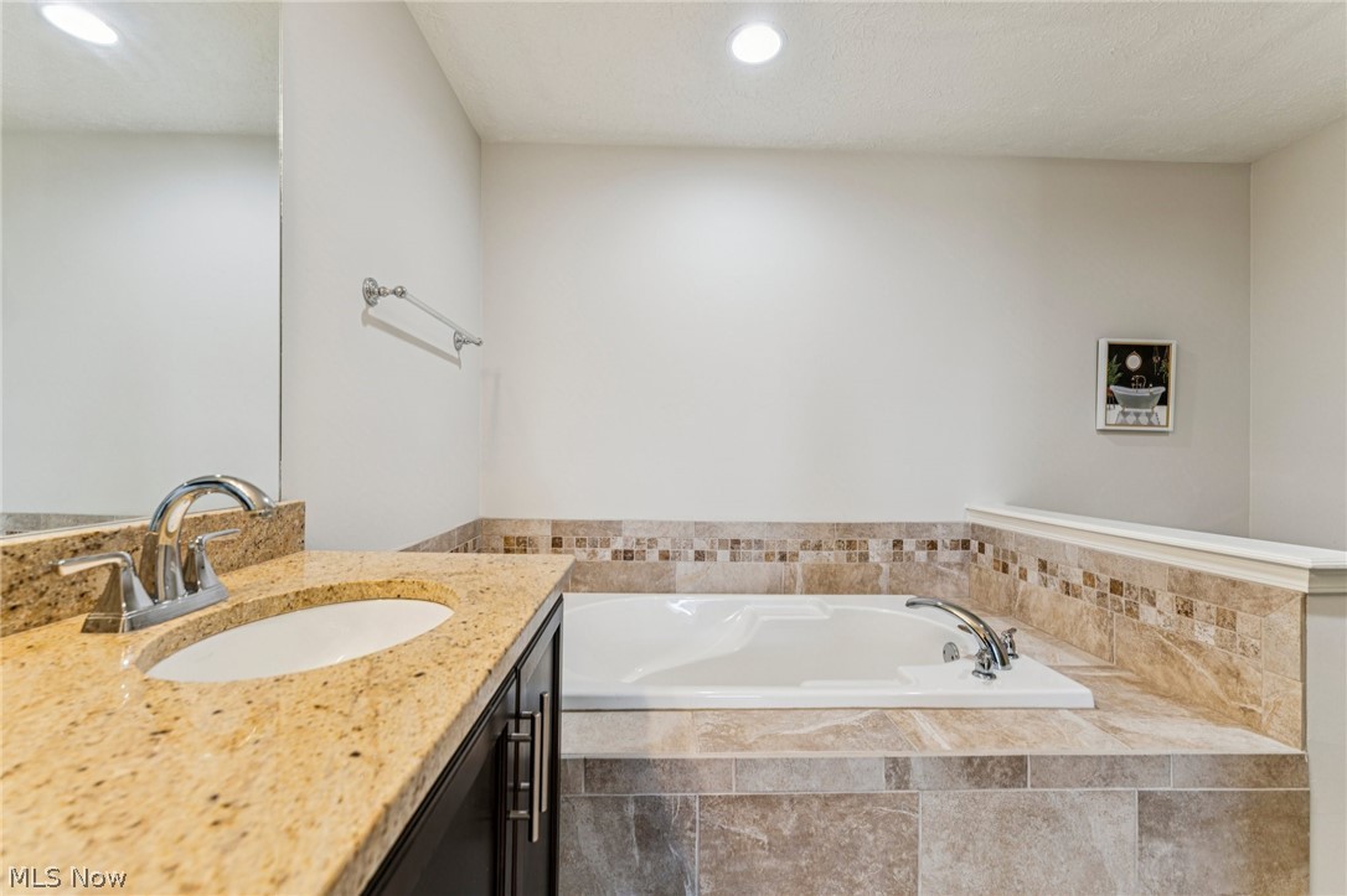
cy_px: 448
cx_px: 674
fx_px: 524
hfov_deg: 104.3
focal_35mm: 14
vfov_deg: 81.2
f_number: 5.6
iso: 200
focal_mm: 14
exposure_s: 1/15
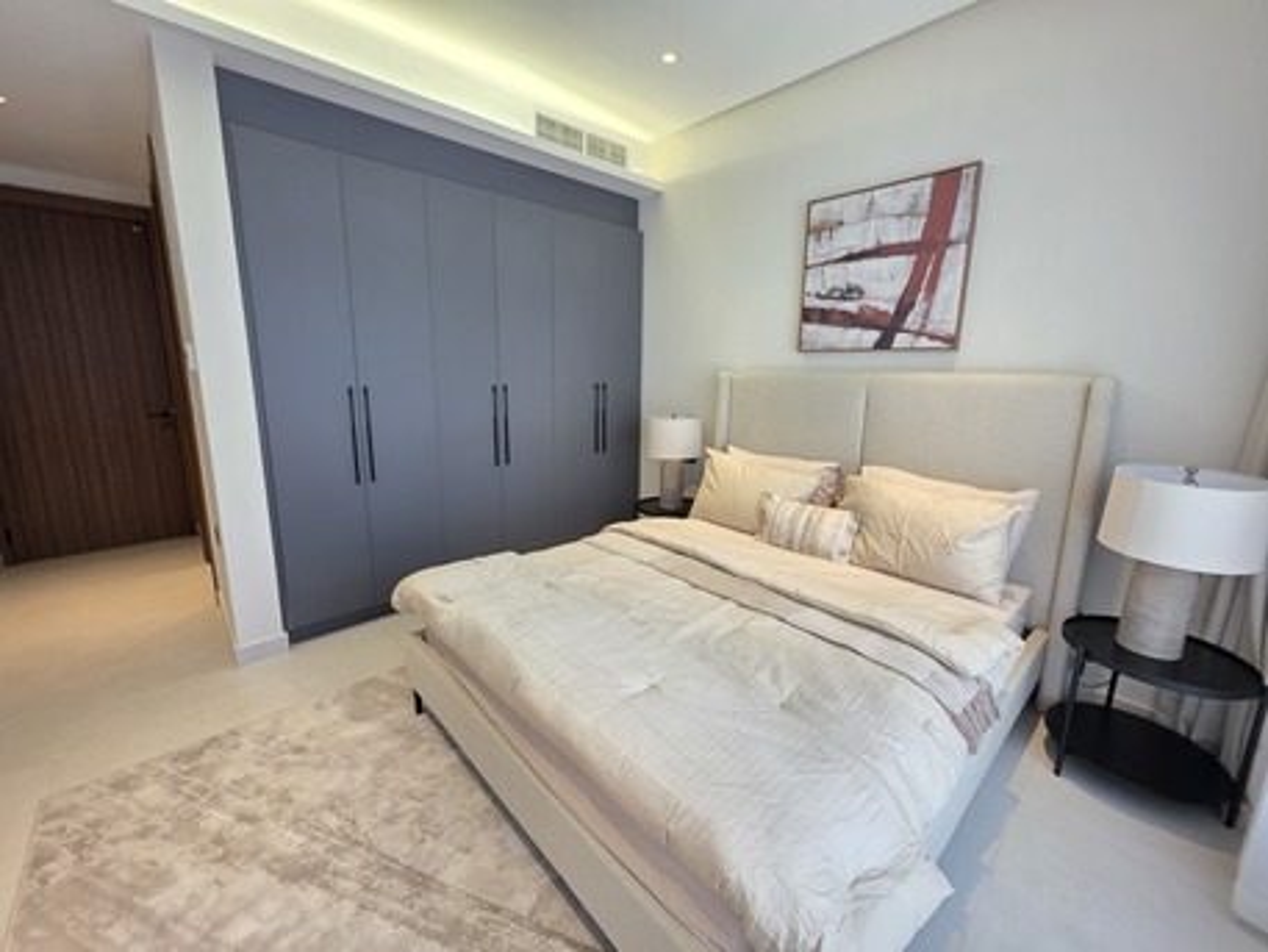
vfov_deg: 89.9
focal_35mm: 13
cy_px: 476
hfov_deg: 106.2
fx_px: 476
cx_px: 634
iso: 125
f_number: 1.9
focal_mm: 2.2
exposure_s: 1/100
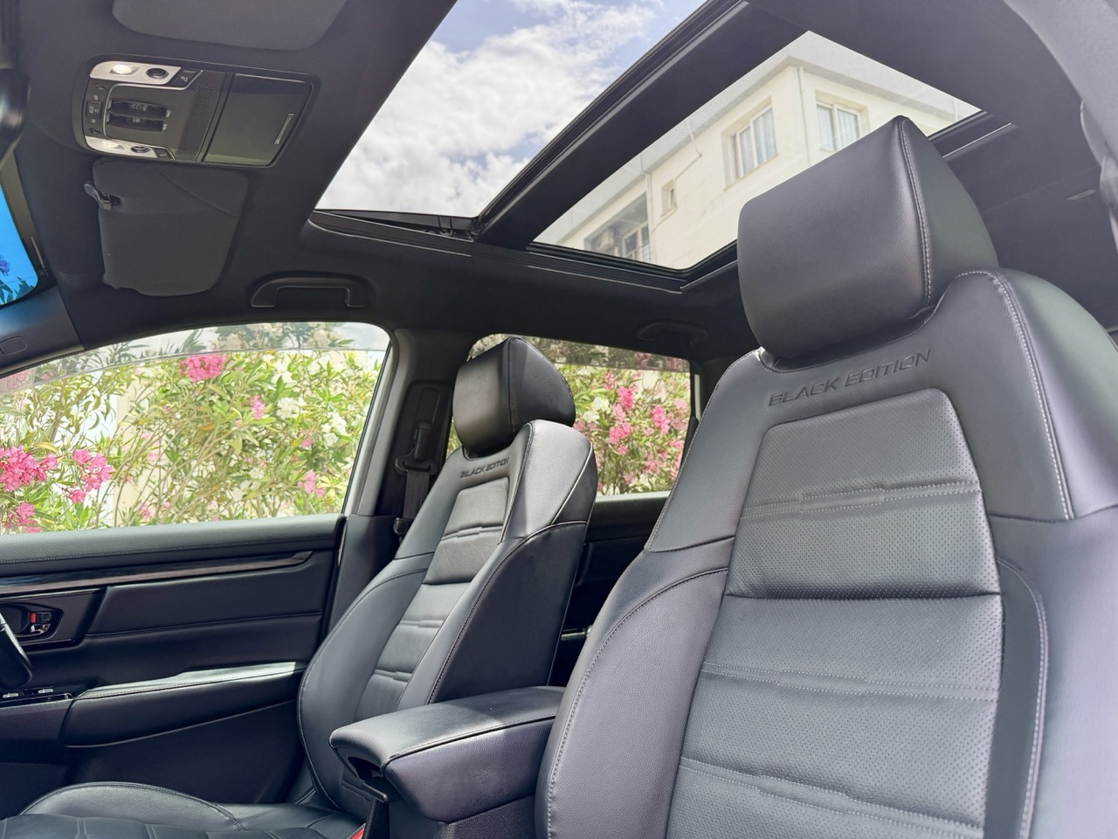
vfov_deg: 56.8
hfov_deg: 71.6
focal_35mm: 24
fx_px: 775
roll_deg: +3.1
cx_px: 559
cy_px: 420
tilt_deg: +10.1
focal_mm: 6.76
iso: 100
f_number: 1.78
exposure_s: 1/689
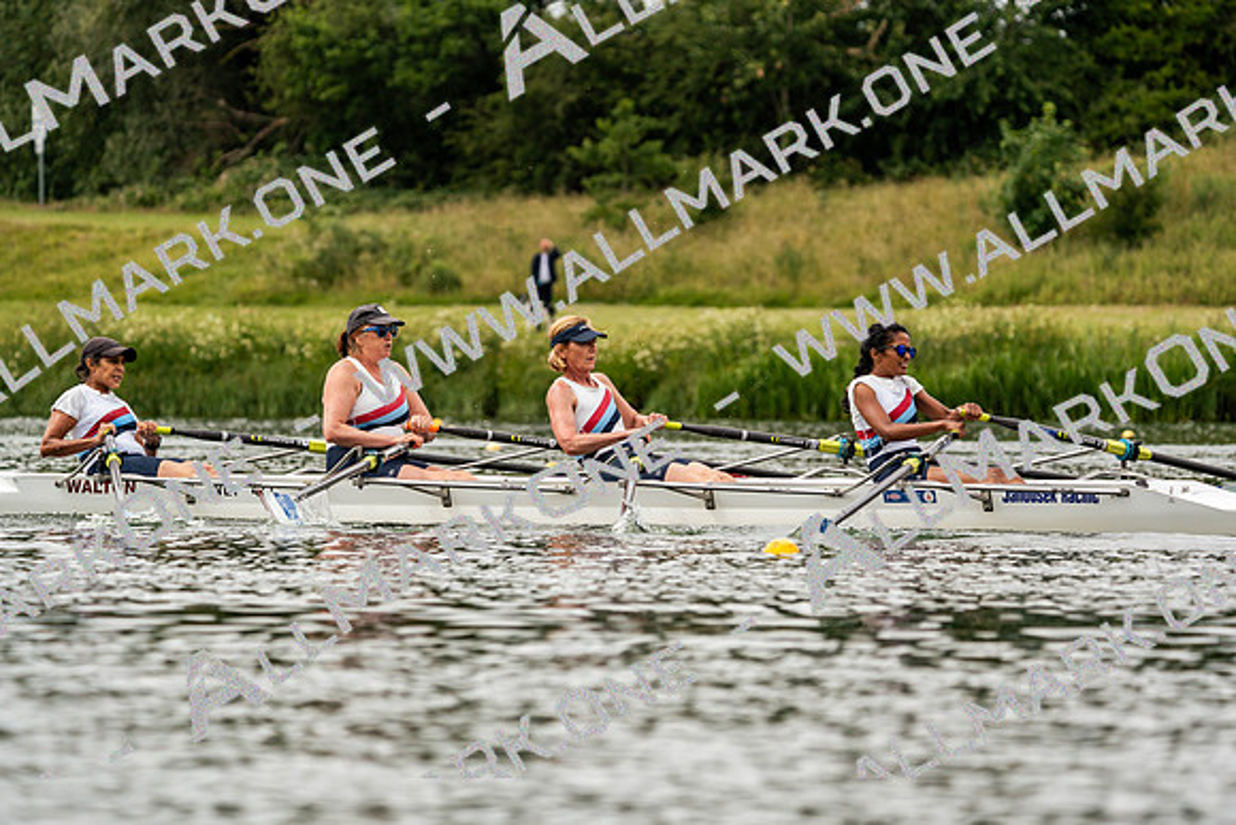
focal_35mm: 268
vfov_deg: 5.1
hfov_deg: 7.7
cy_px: 412
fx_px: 9203
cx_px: 618
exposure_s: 1/2000
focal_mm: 268
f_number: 6.3
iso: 320
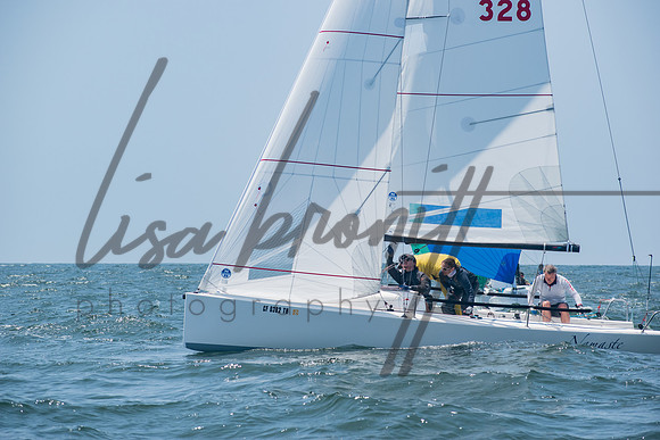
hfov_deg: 10.5
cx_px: 330
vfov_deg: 7.0
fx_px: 3576
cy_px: 220
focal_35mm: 195
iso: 400
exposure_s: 1/1250
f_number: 8
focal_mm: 130
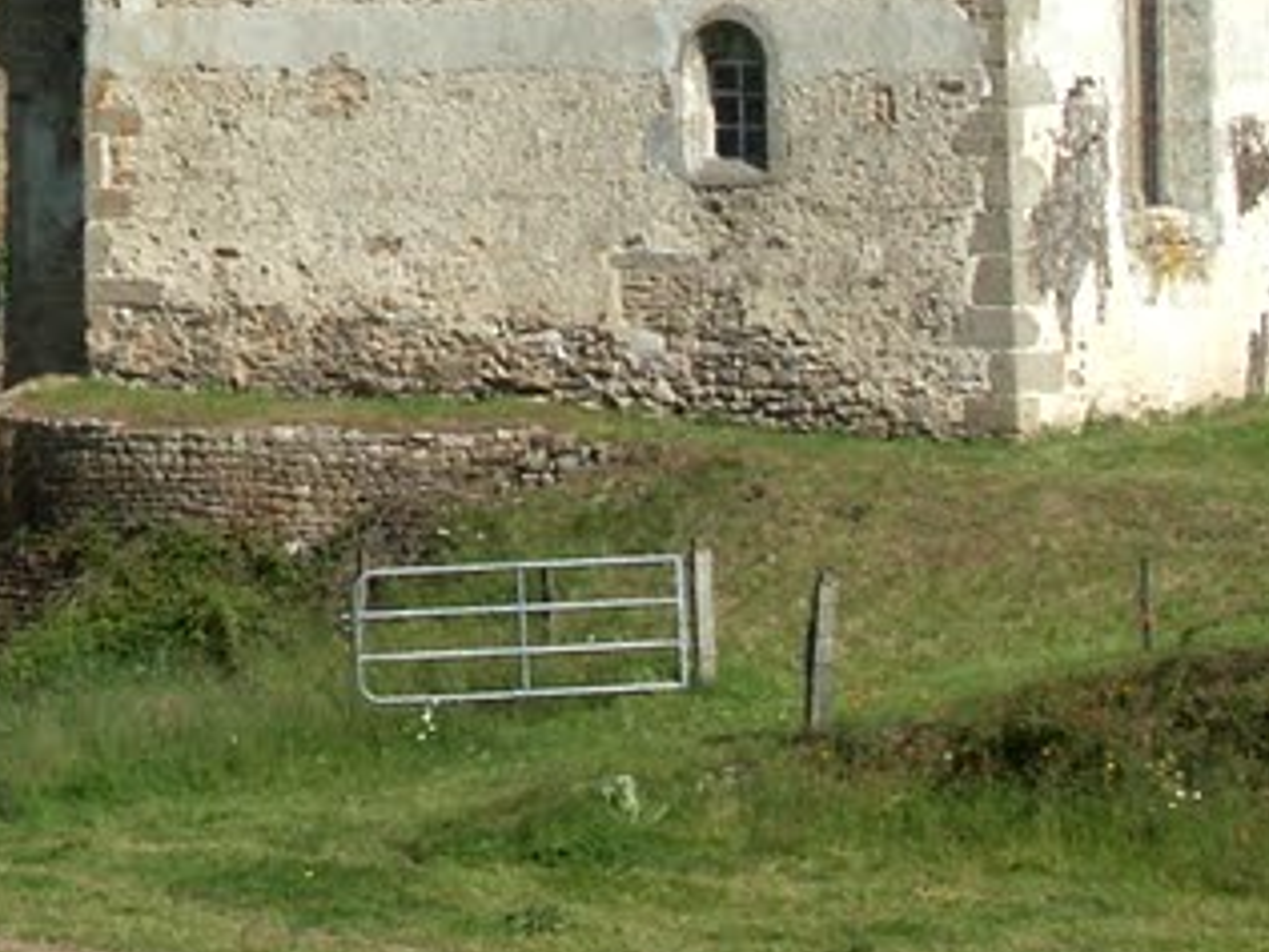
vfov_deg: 7.3
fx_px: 7369
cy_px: -462
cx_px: -245
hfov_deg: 9.7
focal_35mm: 201
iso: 100
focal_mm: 15.31
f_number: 8
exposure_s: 1/640
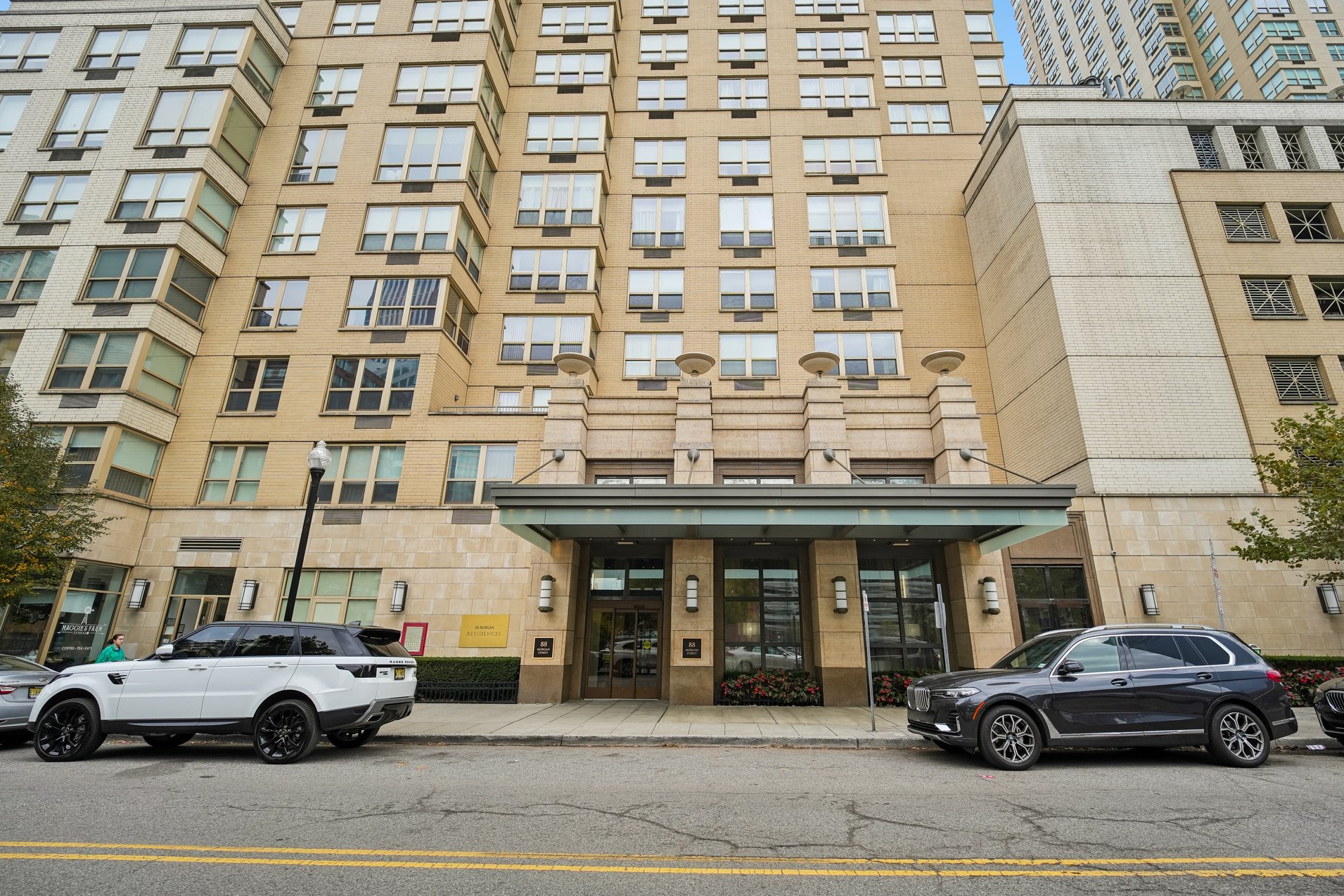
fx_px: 560
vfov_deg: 77.3
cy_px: 443
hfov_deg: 100.3
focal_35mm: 15
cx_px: 703
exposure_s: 1/500
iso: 250
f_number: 4
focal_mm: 14
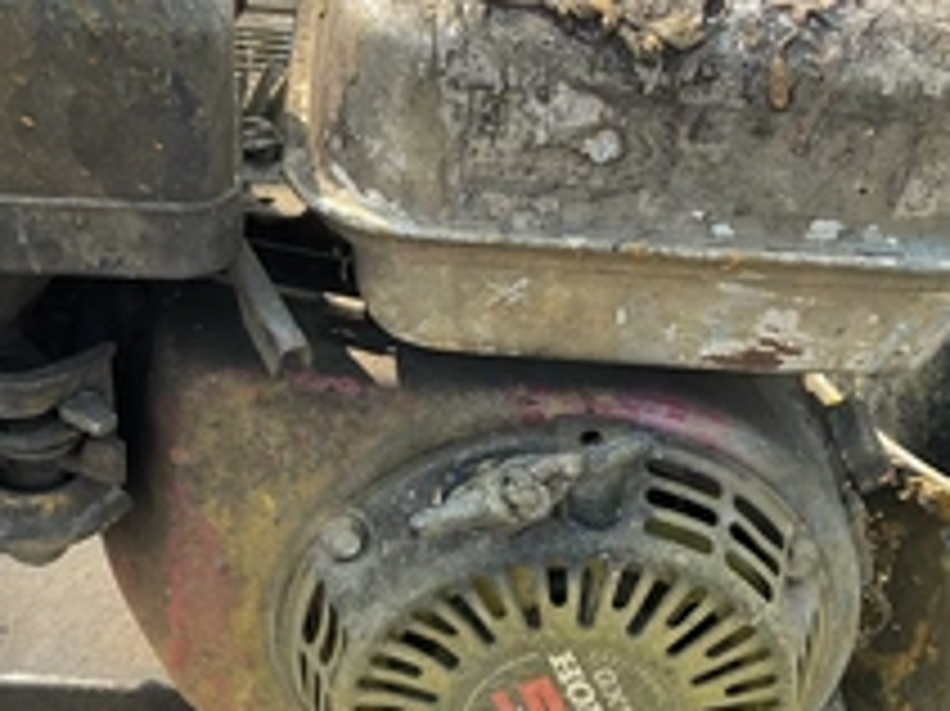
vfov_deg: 26.5
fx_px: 1509
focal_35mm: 55
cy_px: 423
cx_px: 450
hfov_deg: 34.9
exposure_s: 1/412
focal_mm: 3
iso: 25
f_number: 1.8
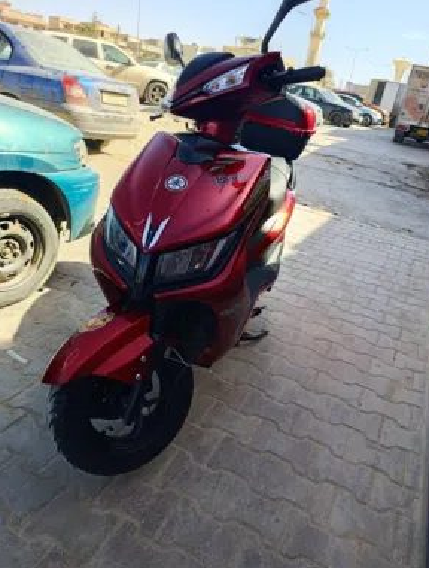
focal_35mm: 24
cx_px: 220
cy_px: 295
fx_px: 395
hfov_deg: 57.0
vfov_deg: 71.4
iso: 50
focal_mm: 6.11
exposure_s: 1/175
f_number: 1.65
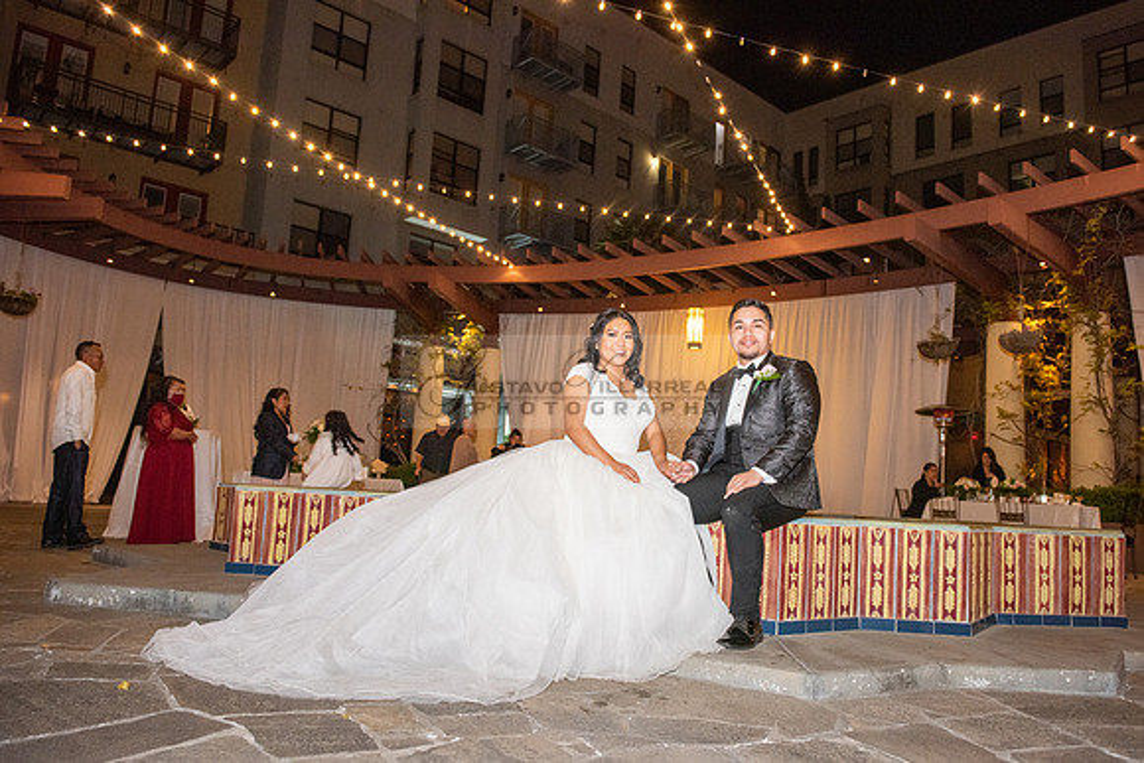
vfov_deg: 49.9
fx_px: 819
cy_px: 410
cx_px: 614
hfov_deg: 69.7
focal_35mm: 26
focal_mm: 24
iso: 1600
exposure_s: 1/160
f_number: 4
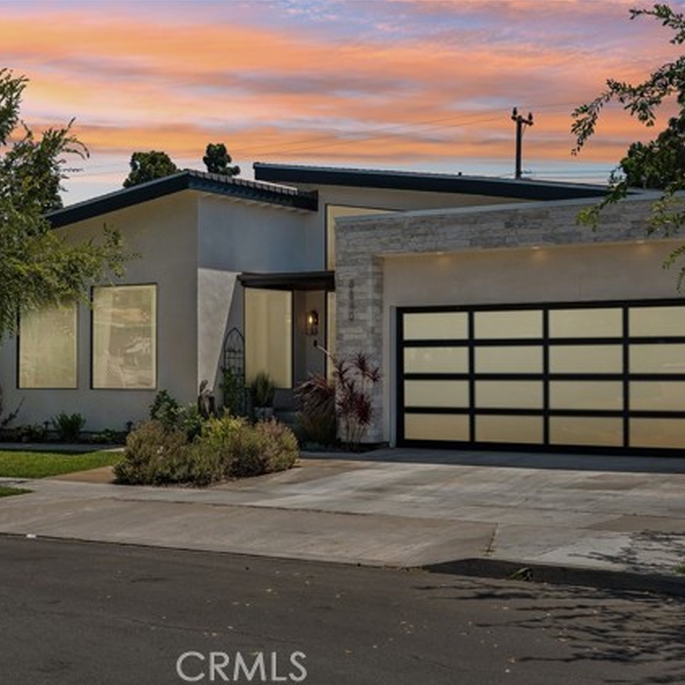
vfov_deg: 29.6
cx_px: 308
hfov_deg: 29.5
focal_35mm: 58
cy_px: 344
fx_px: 1299
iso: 100
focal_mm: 45
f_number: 8
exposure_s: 1/400
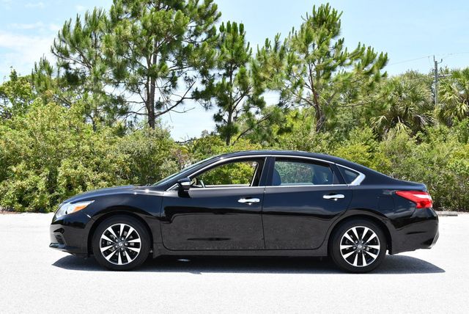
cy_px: 157
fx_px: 626
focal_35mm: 48
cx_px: 234
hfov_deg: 41.1
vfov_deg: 28.1
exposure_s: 1/250
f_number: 8
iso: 180
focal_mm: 24
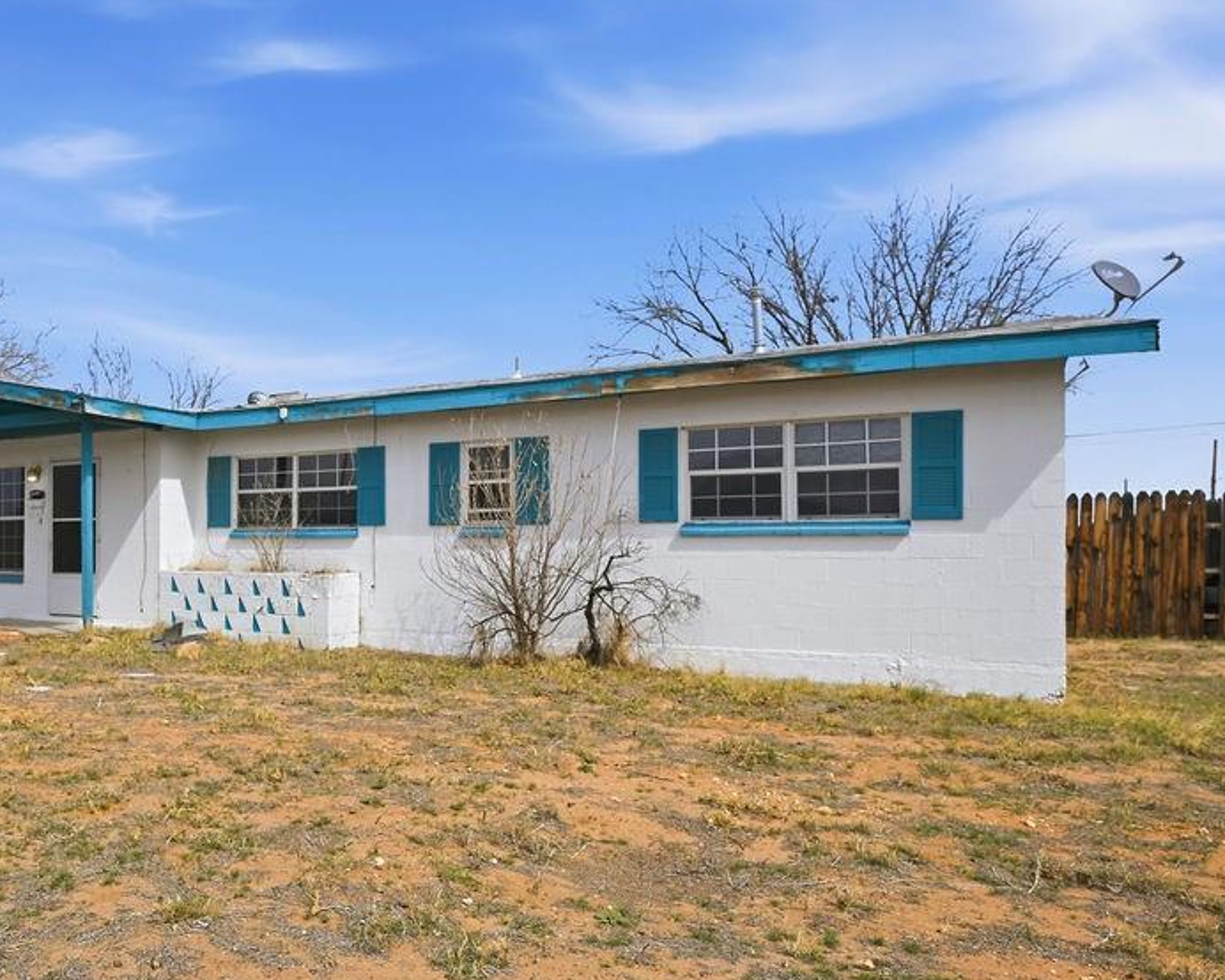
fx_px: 907
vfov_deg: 56.7
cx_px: 333
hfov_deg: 64.7
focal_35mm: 25
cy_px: 530
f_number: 5
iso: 250
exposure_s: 1/6400
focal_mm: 18
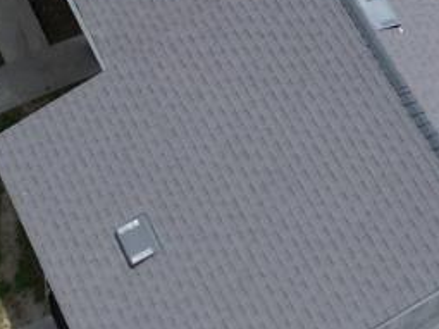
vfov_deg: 10.2
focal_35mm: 141
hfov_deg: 14.0
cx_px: 177
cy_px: -132
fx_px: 1787
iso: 130
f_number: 1.7
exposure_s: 1/2000
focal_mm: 6.72
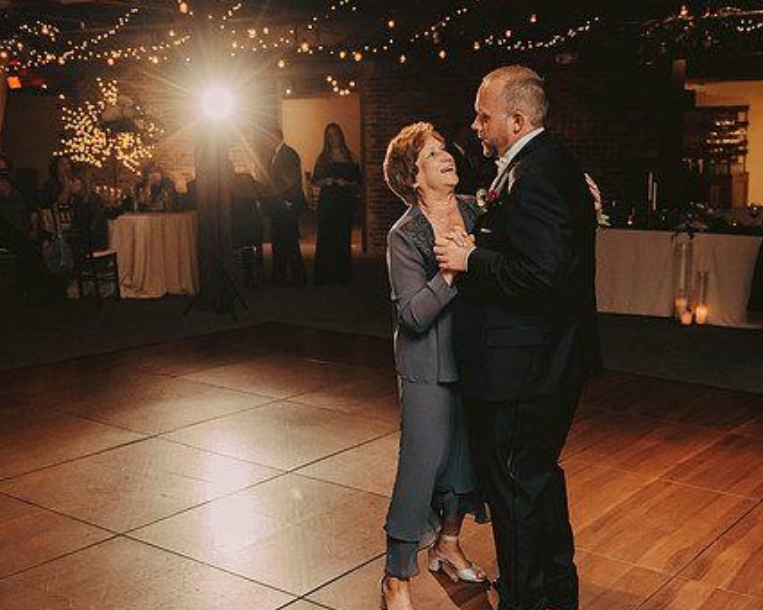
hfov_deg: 40.3
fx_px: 1039
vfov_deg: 32.7
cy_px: 330
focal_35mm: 46
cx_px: 426
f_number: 3.2
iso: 2000
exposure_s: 1/200
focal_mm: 36
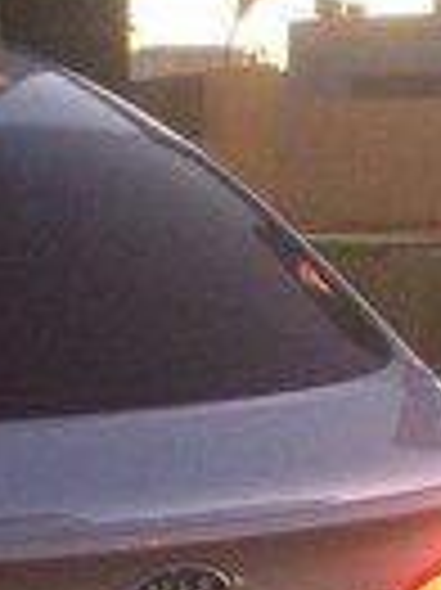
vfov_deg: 16.6
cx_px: 0
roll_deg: +1.5
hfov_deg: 13.3
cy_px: 833
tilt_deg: -21.5
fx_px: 1872
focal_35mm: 110
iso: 250
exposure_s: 1/25
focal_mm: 4.15
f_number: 2.2
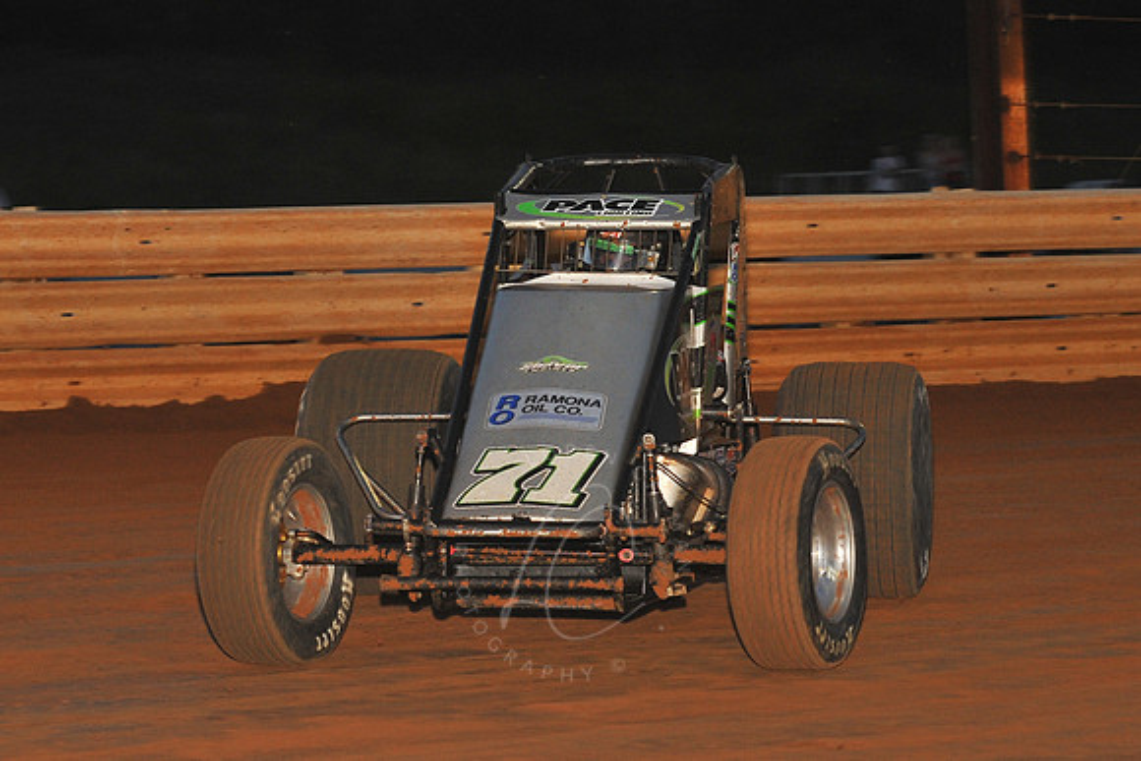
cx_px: 570
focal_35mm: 105
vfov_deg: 13.0
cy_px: 380
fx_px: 3329
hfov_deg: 19.5
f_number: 7.1
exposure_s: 1/320
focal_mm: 105
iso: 1000
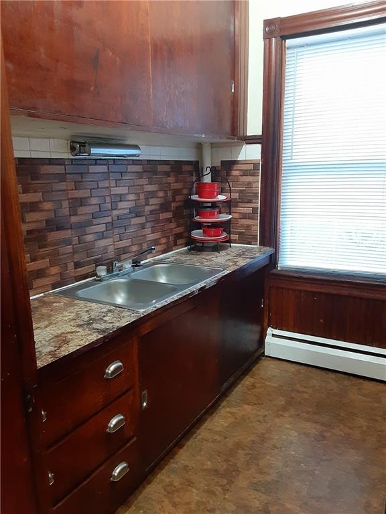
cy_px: 257
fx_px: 401
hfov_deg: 51.4
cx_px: 193
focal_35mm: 27
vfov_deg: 65.3
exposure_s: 1/24
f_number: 1.9
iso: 250
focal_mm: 2.91
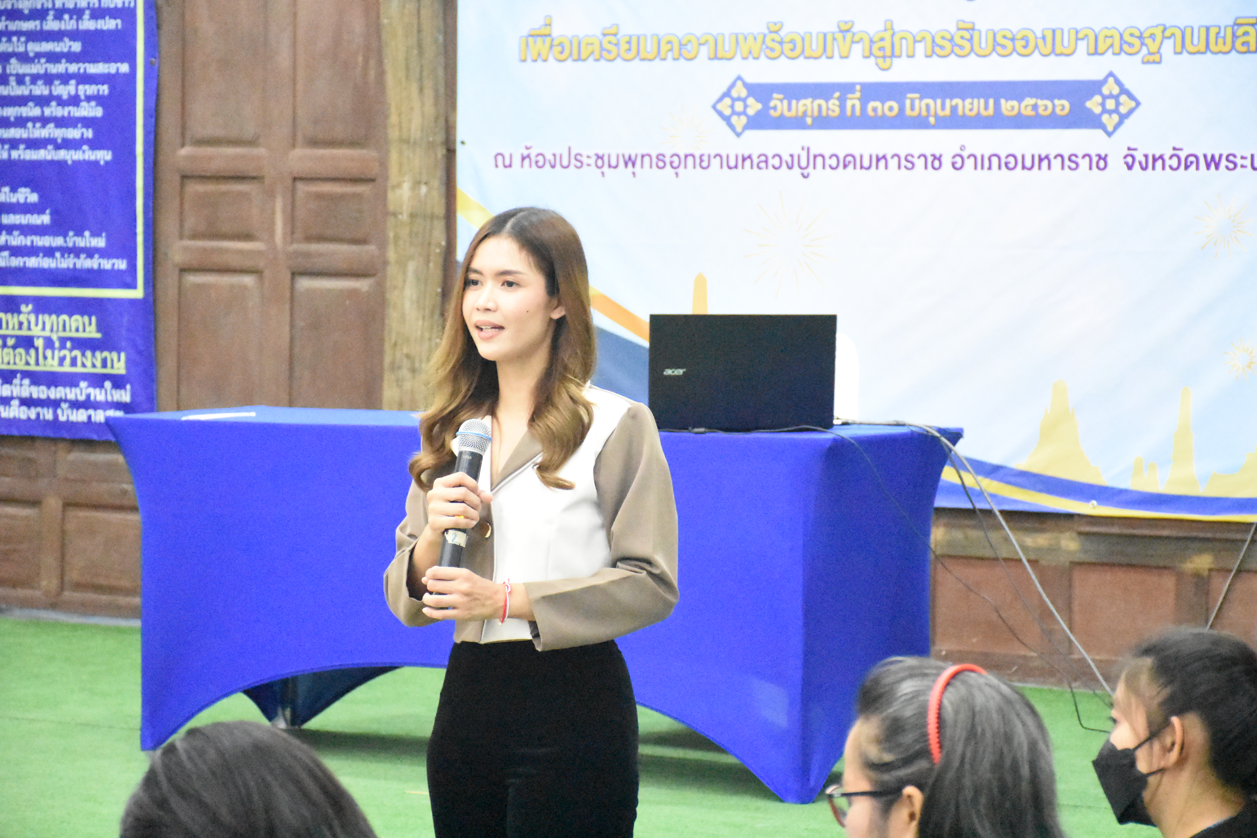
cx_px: 628
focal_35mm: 120
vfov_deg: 11.4
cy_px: 419
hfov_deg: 17.1
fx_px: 4190
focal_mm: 80
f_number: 5.3
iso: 25600
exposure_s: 1/125
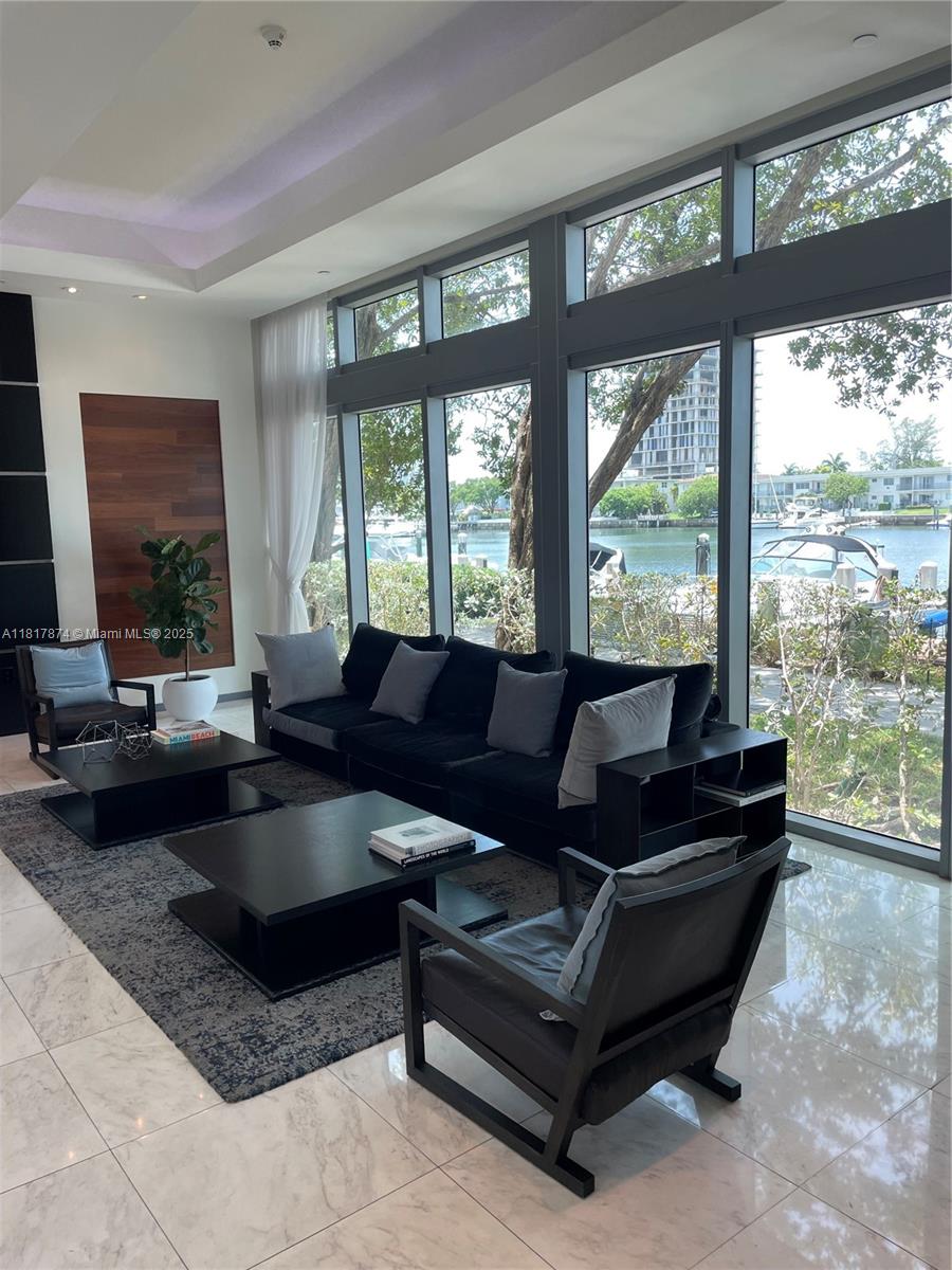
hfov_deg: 53.1
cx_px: 476
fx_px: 953
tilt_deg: -6.3
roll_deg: +2.6
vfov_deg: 67.3
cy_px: 635
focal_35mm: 26
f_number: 1.6
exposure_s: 1/145
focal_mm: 4.2
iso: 32
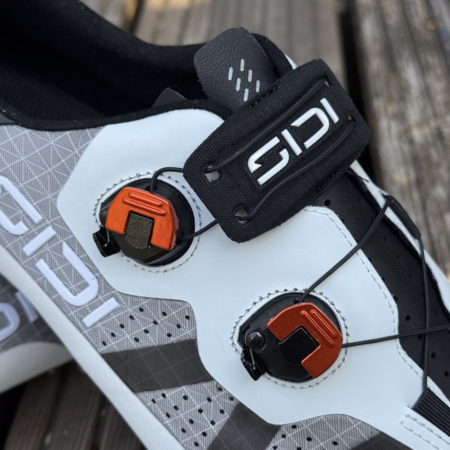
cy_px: 226
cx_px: 255
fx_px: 838
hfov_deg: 30.0
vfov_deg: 30.0
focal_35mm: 57
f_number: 1.78
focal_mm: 6.76
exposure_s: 1/454
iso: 64
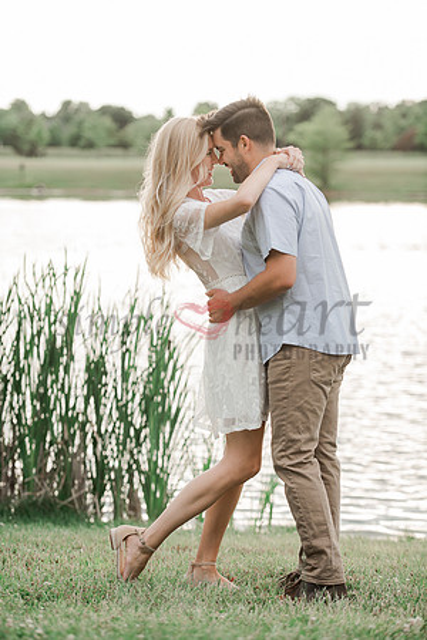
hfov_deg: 13.7
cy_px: 320
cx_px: 214
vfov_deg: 20.4
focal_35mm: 100
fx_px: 1779
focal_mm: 100
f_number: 3.2
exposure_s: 1/200
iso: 200
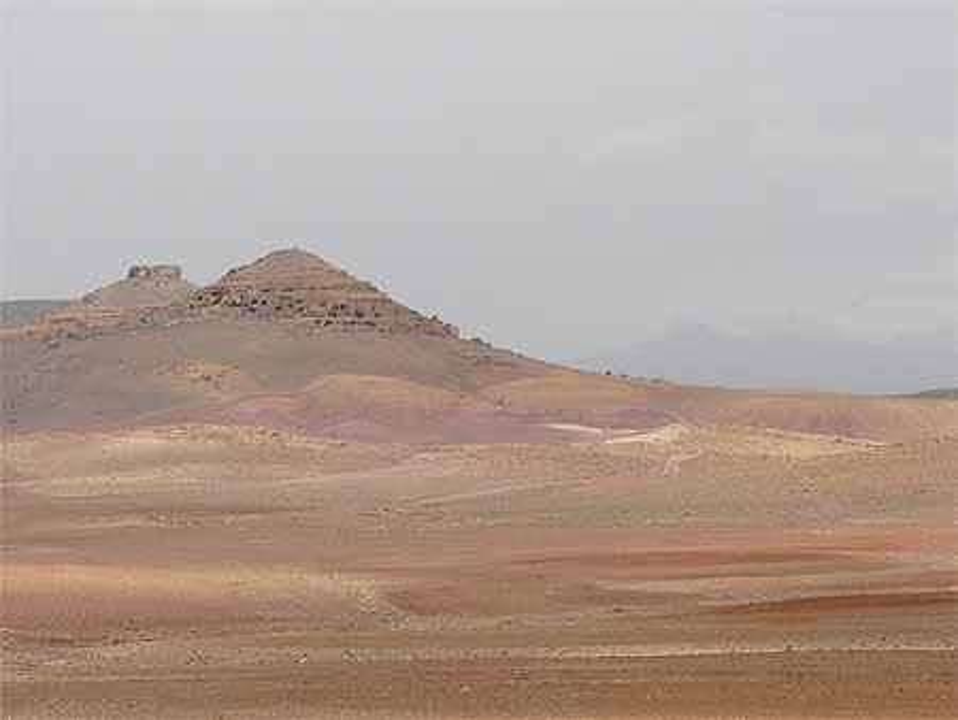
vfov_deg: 9.1
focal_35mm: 164
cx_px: 479
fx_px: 4541
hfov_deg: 12.0
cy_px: 360
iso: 100
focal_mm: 21.1
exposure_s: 1/400
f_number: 5.6
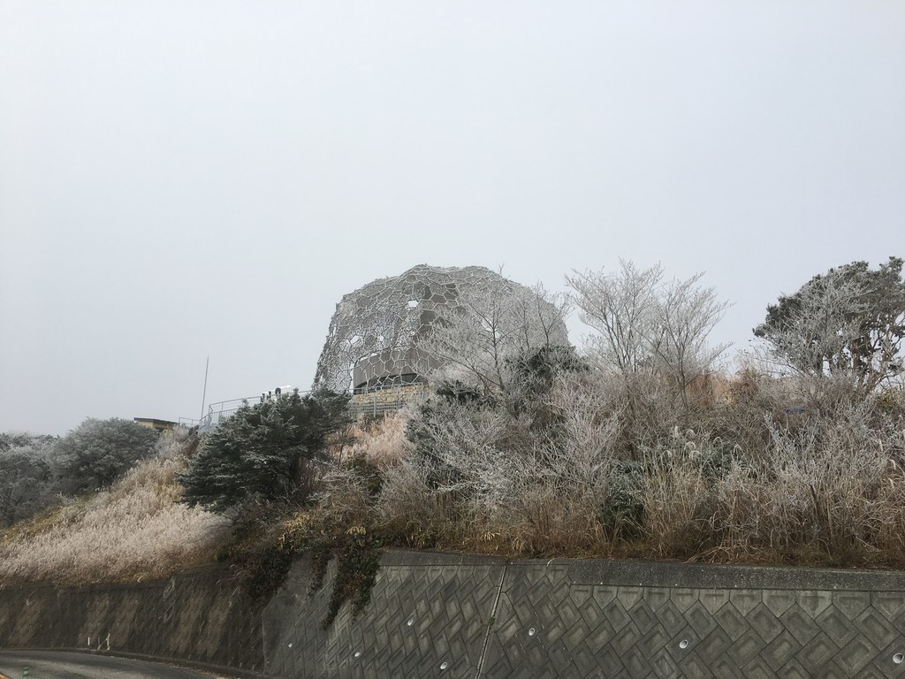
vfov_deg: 48.2
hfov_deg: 61.7
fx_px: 758
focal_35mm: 29
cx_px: 452
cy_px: 340
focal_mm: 4.15
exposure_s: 1/1538
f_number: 2.2
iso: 25
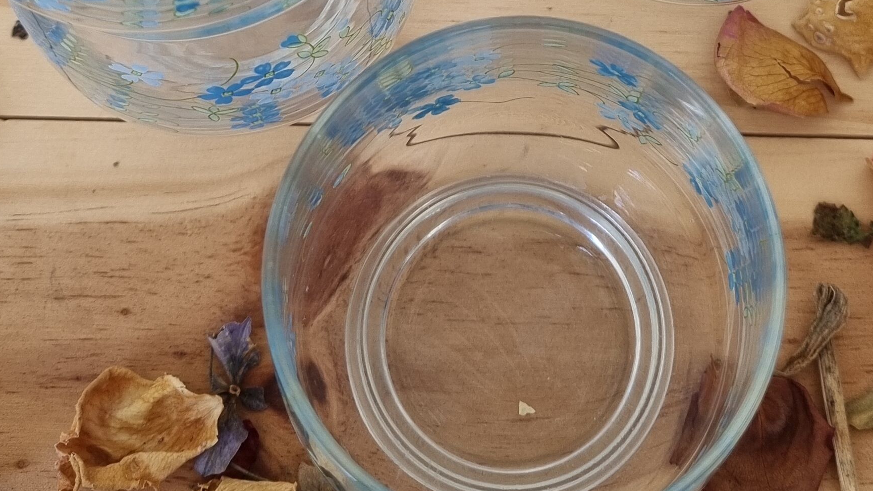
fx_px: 1528
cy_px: -175
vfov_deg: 17.0
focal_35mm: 66
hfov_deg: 31.9
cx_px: 475
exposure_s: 1/100
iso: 100
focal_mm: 5.4
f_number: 1.8
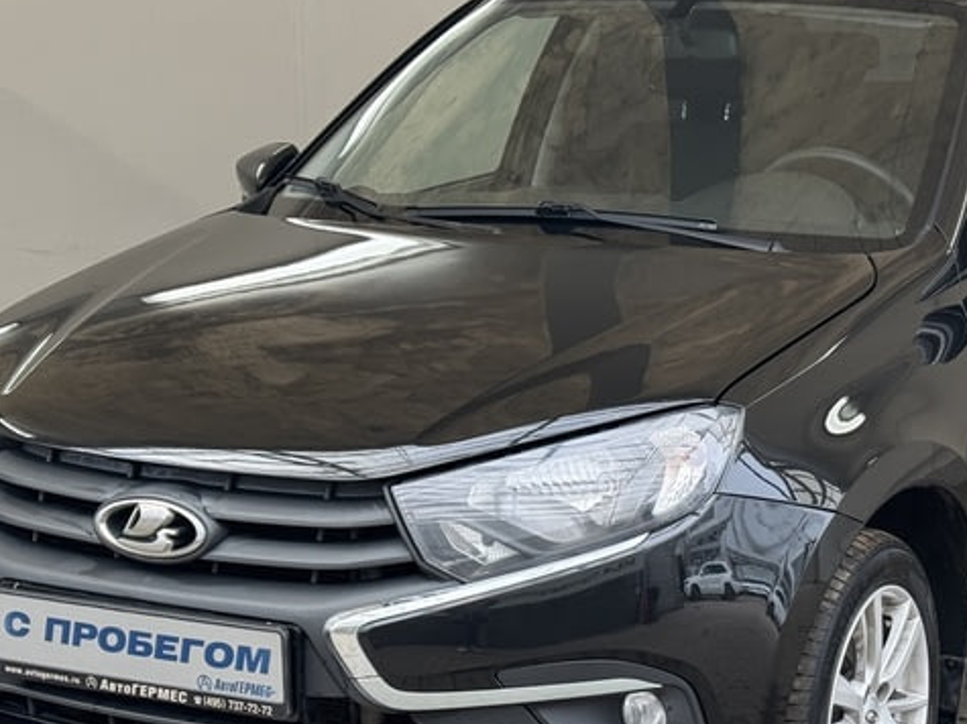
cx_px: 607
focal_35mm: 91
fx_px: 2541
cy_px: 351
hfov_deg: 21.5
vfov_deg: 16.2
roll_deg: -1.8
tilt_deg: -9.6
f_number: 1.78
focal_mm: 6.76
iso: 64
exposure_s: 1/374
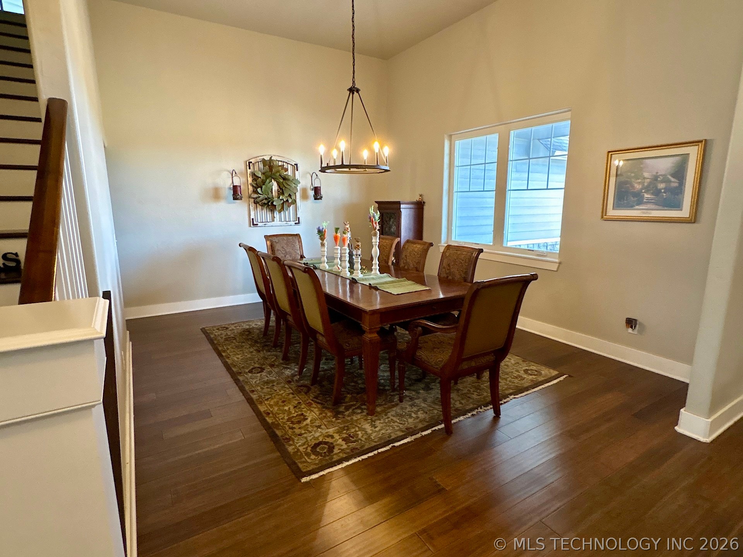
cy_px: 278
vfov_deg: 85.7
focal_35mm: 14
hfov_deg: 102.1
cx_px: 372
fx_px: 300
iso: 500
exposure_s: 1/60
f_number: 2.2
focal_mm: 2.22
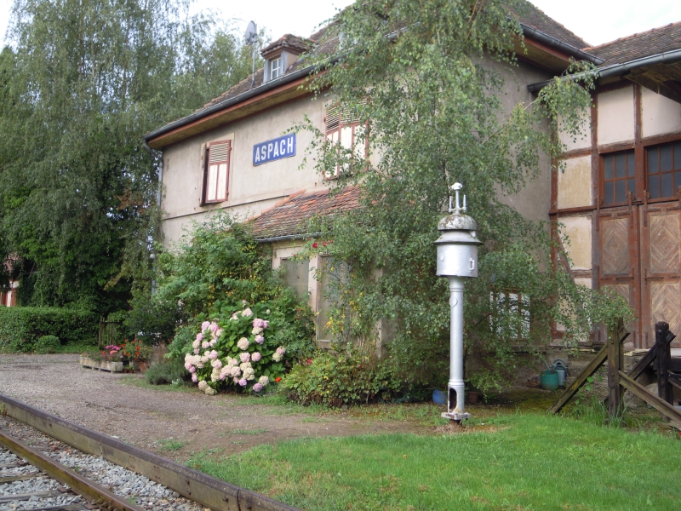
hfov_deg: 51.4
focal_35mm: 36
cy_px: 256
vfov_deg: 39.7
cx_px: 340
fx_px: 708
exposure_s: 1/320
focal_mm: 6.4
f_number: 3
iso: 100
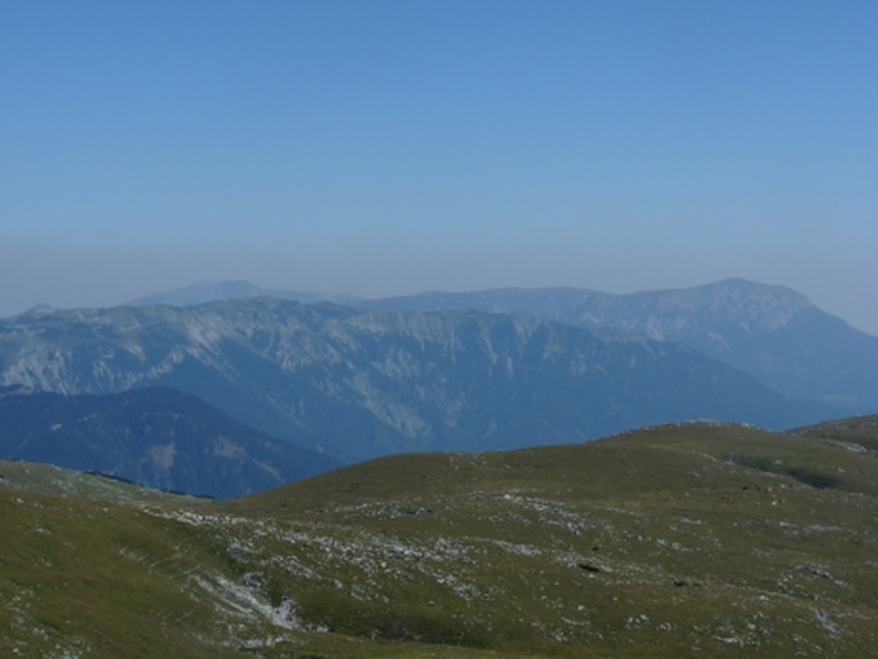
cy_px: 330
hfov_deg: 20.9
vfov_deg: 15.7
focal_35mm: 94
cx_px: 439
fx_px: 2384
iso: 100
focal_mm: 16.7
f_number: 8
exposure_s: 1/400
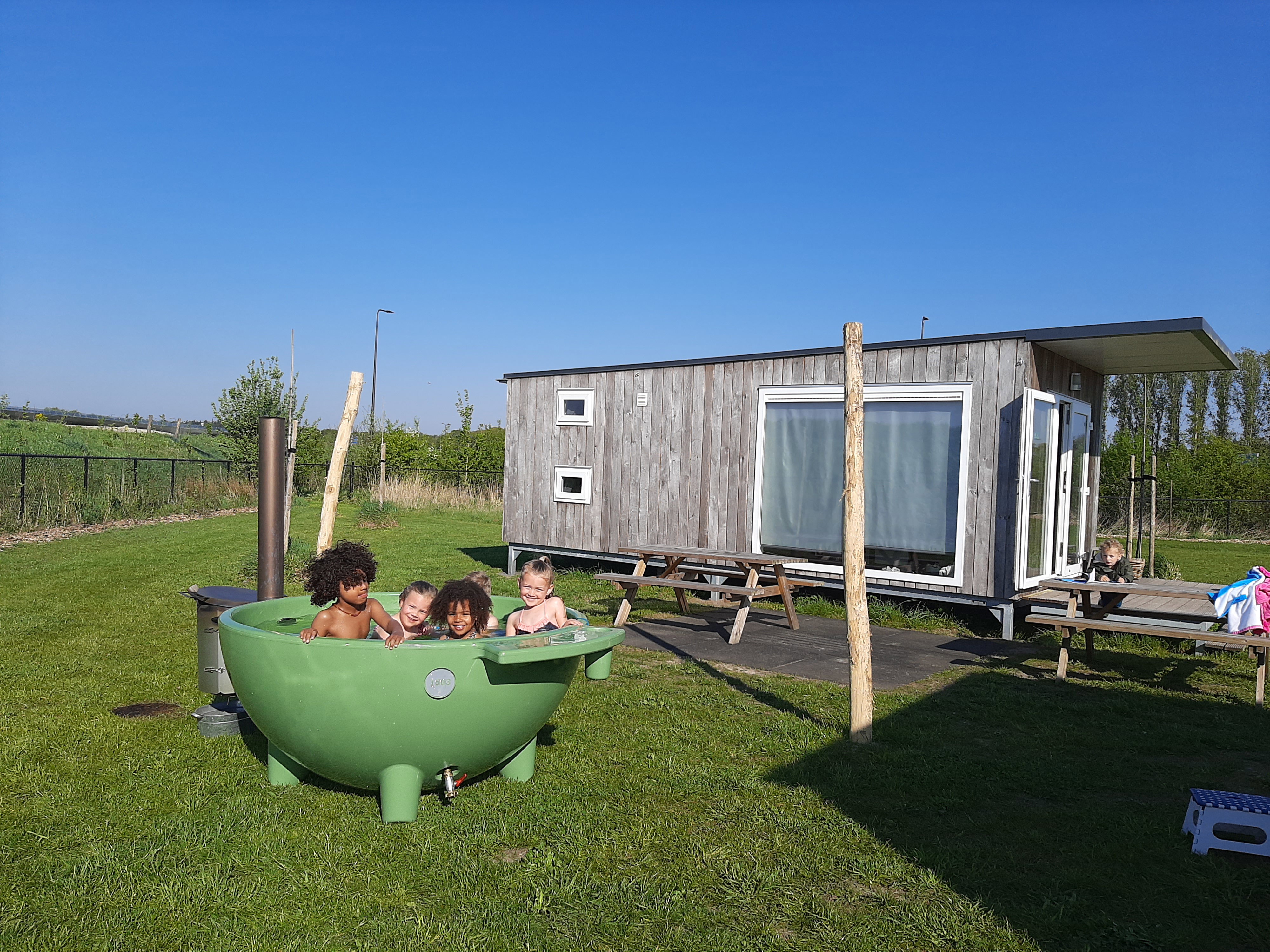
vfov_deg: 51.4
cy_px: 476
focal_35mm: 27
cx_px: 635
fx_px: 991
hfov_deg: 65.3
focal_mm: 3.93
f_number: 1.7
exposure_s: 1/2786
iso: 40
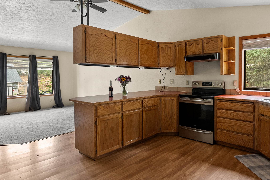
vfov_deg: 52.9
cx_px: 163
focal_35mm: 24
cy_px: 75
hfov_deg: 72.8
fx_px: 180
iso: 400
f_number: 8
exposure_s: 1.6
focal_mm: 16
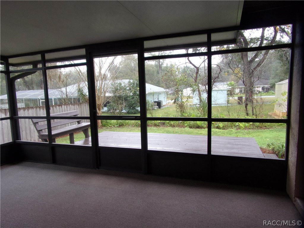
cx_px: 152
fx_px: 211
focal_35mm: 24
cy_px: 114
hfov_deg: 71.6
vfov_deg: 56.8
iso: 80
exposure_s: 1/38
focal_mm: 4.3
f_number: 3.3
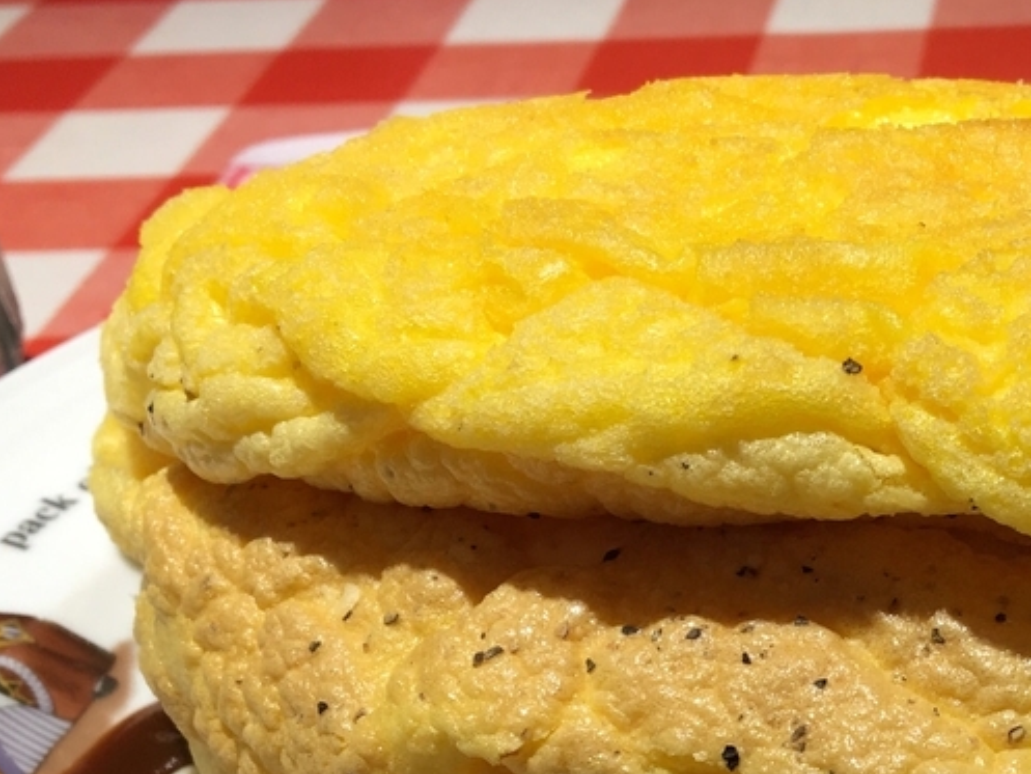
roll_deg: +5.7
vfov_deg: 20.5
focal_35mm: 70
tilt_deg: -35.8
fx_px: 2085
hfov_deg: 26.7
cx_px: 954
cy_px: 718
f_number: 2.2
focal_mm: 4.15
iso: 25
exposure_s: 1/60
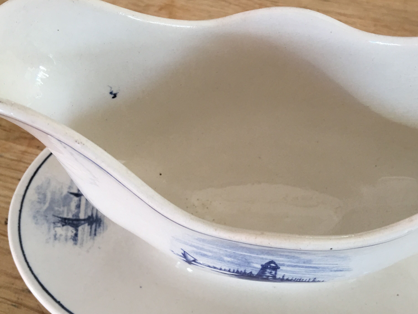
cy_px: 173
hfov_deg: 47.7
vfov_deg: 36.8
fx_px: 471
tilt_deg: -58.1
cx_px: 240
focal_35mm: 39
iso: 40
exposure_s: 1/33
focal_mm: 4.15
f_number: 2.2
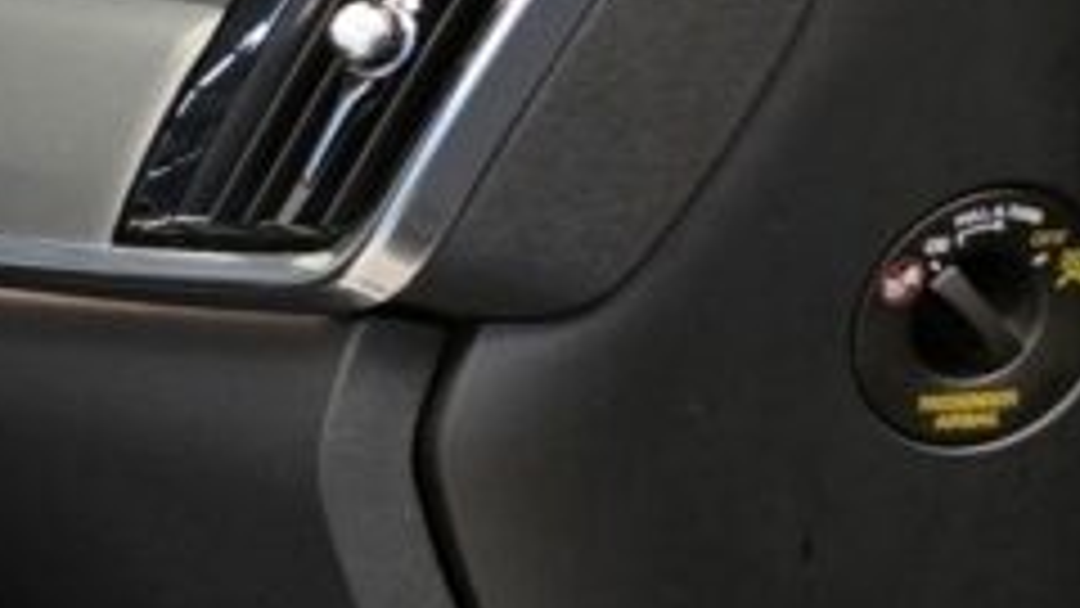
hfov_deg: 15.9
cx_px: -1040
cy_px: 622
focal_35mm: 107
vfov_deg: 11.2
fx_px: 3064
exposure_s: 1/50
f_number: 1.8
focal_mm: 5.4
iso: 160
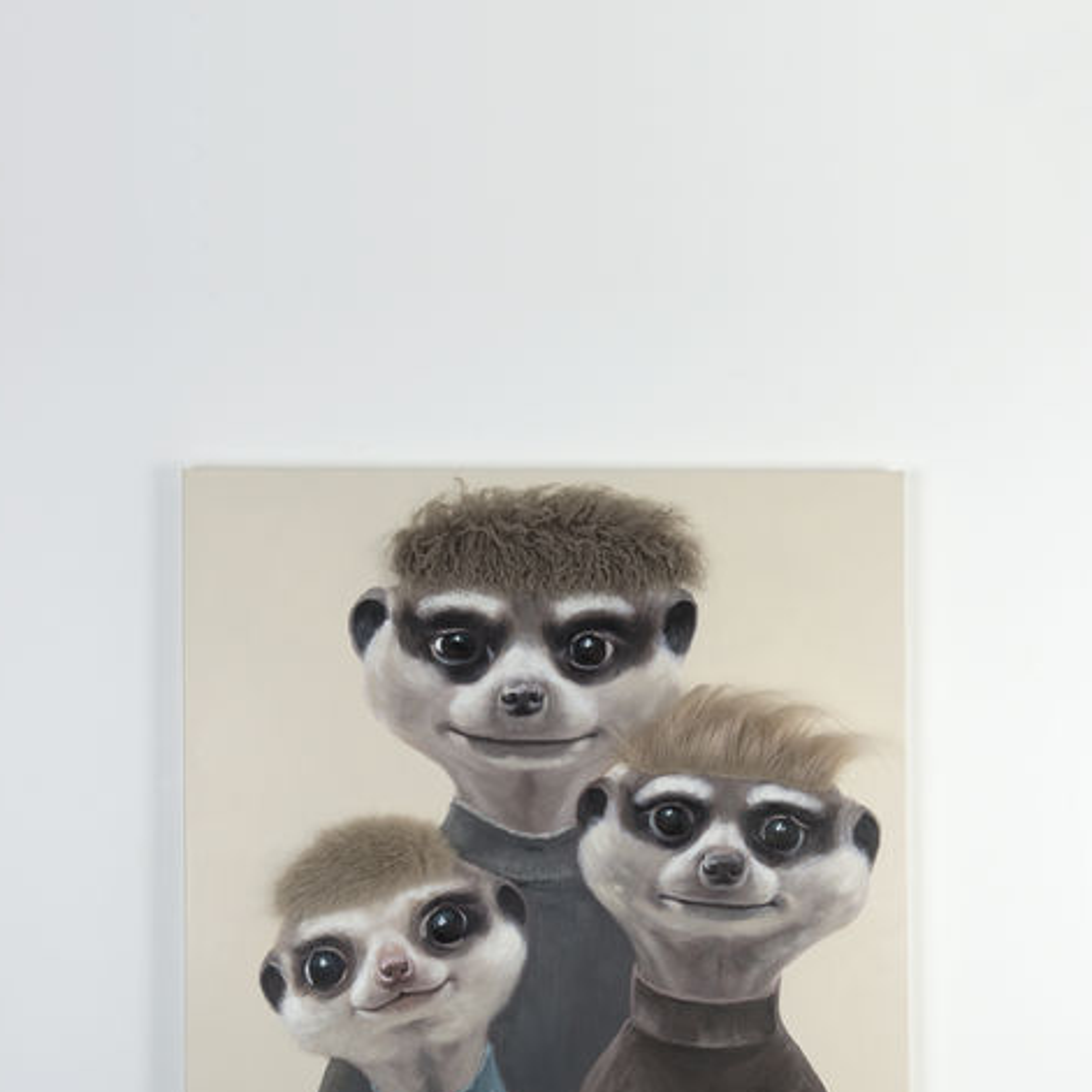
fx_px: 1856
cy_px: 811
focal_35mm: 52
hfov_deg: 32.8
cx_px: 543
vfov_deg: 32.2
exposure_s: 1/80
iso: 200
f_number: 14
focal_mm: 40
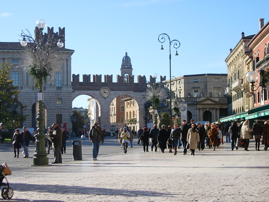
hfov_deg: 27.0
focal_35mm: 72
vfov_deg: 20.4
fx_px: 560
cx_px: 134
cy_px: 101
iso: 64
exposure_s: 1/609
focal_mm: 14.9
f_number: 3.7
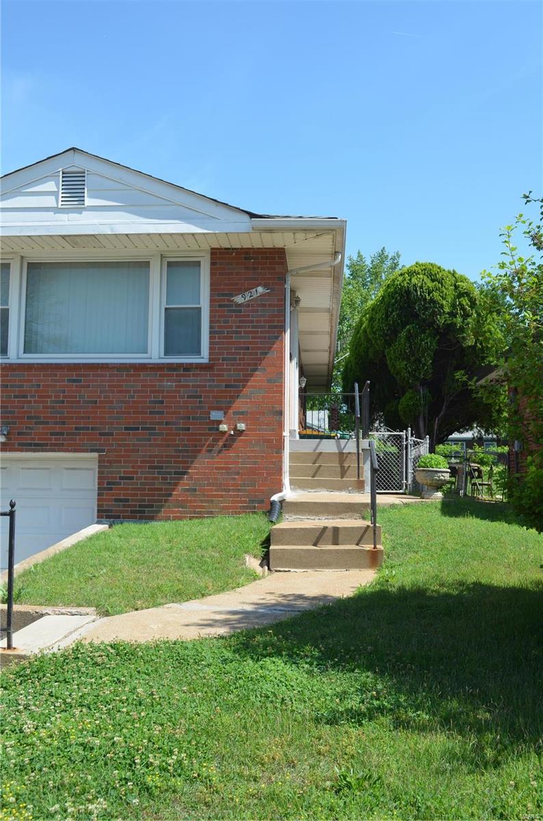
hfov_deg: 36.7
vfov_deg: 53.2
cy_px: 410
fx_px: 819
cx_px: 272
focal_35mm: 36
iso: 160
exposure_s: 1/250
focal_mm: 24
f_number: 8
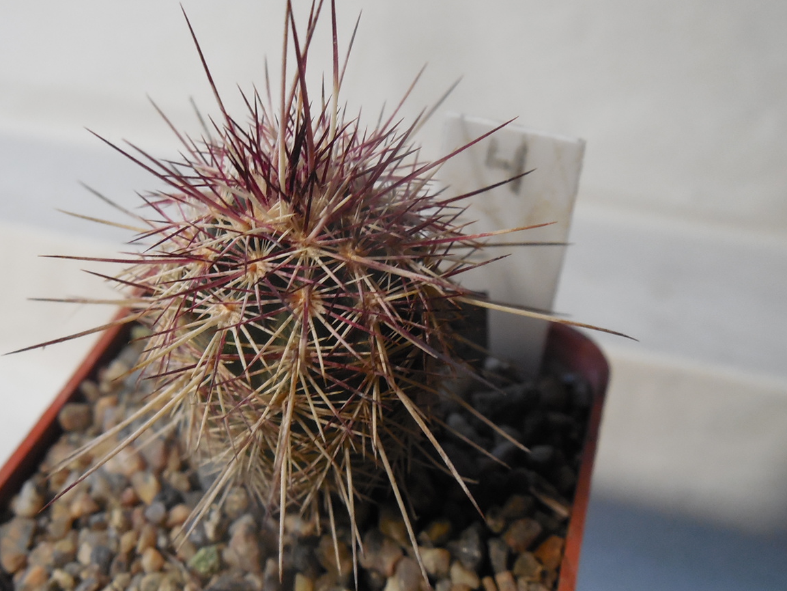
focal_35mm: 43
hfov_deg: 43.4
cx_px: 280
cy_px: 301
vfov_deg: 33.6
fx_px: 978
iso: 280
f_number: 3.6
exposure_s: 1/30
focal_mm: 5.6
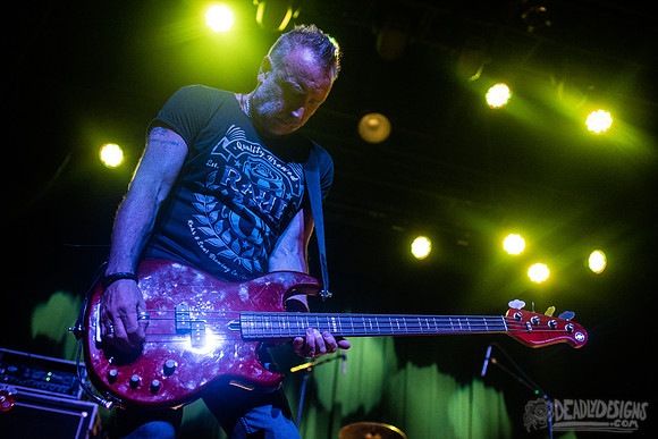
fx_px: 731
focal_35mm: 40
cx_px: 329
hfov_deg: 48.4
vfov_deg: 33.4
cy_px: 220
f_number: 3.2
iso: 3200
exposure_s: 1/400
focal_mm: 40
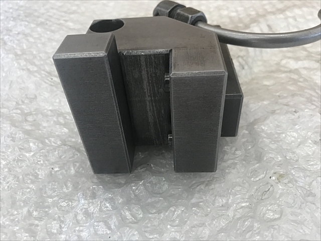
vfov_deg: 49.7
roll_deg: -0.6
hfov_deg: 63.4
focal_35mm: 28
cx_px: 160
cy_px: 120
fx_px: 260
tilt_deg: -39.5
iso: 25
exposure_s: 1/30
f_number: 1.8
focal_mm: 3.99
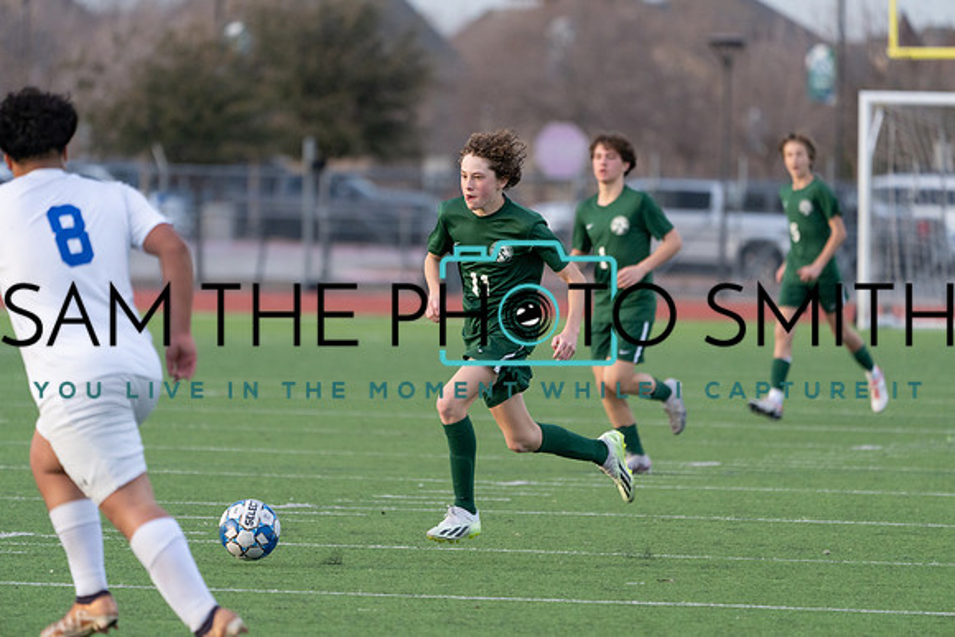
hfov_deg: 5.2
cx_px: 478
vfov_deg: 3.4
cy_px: 318
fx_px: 10613
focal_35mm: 400
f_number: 5.6
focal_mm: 400
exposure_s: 1/1250
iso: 1600
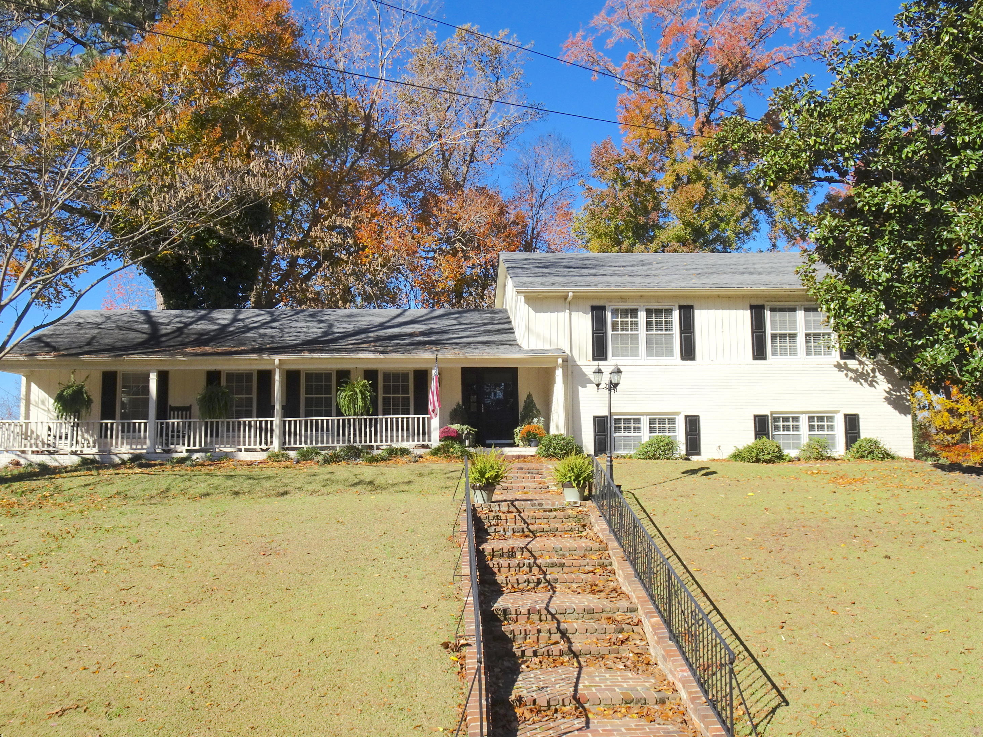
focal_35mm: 30
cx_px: 478
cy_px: 378
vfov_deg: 46.8
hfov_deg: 60.0
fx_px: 852
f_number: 3.5
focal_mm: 4.92
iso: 80
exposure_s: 1/640
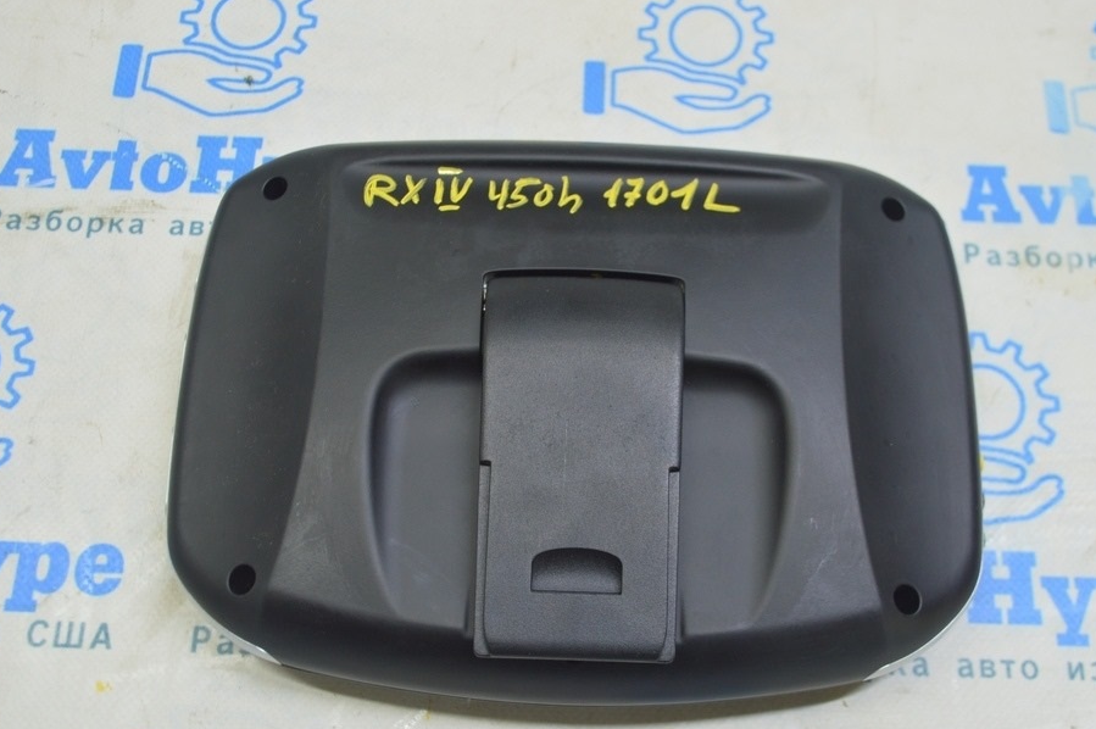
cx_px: 547
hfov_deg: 47.4
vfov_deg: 32.5
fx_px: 1247
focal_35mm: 41
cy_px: 413
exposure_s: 1/20
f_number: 5.6
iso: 400
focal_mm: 24
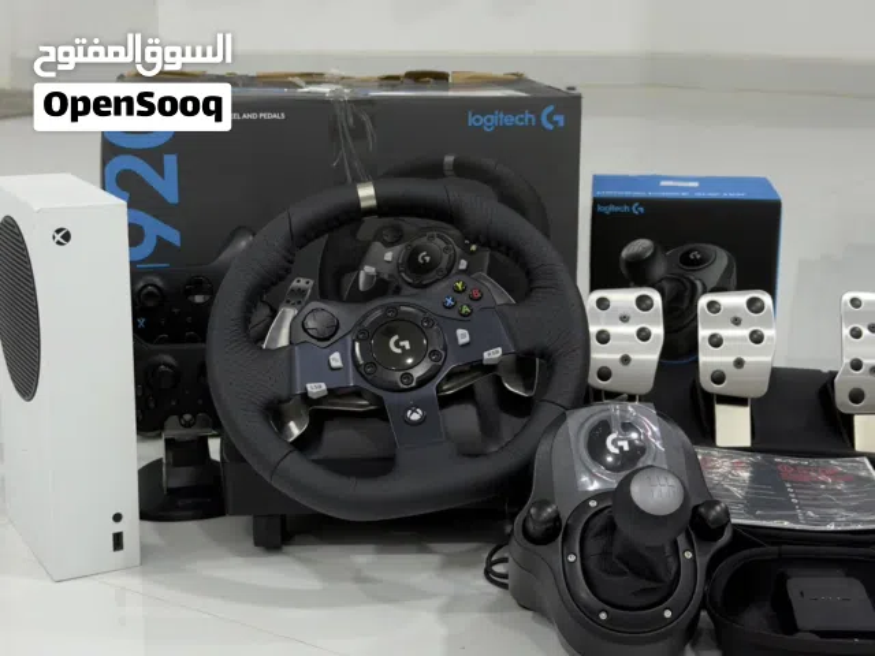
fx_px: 885
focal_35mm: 35
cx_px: 438
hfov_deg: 52.6
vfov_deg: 40.7
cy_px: 328
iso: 125
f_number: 1.78
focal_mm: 6.76
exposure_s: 1/60
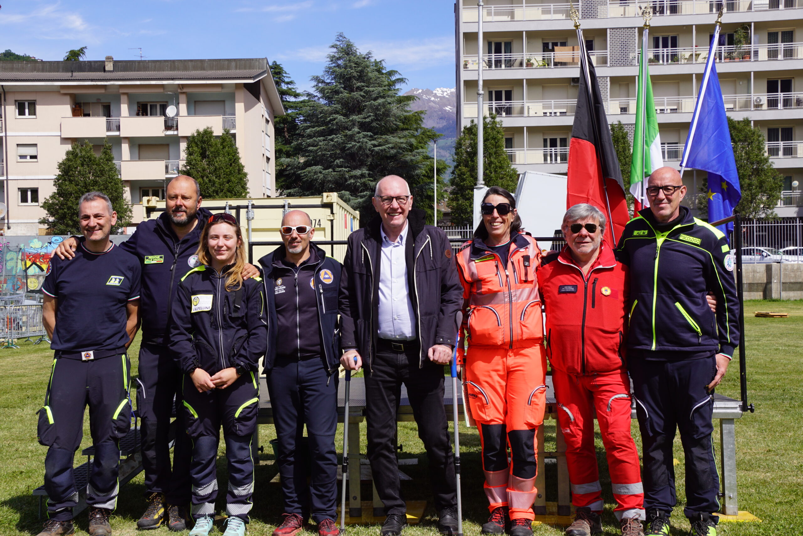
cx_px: 402
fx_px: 1004
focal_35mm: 45
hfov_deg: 43.6
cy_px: 268
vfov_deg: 29.9
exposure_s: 1/160
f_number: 10
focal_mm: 30
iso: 100
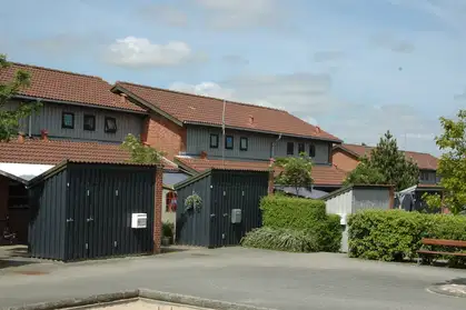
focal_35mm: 63
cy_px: 155
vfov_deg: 21.6
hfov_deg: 31.9
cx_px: 233
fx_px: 815
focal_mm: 42
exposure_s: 1/500
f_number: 11
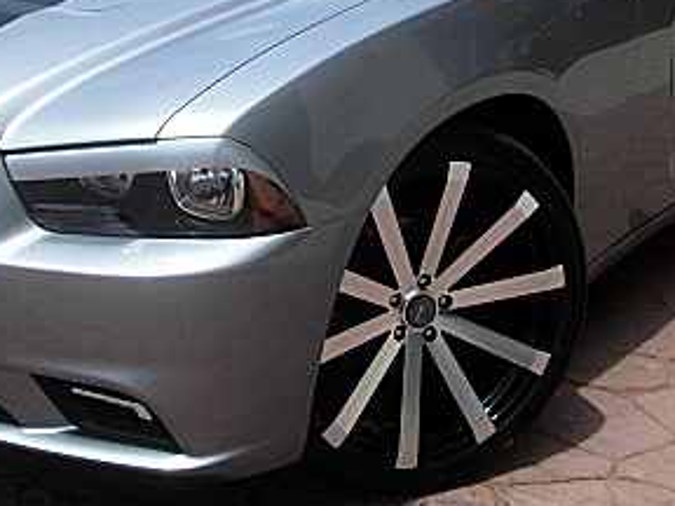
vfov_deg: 18.2
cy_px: 59
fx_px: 1560
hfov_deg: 24.4
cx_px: 307
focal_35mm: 80
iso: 50
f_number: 2.8
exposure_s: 1/800
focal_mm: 6.3
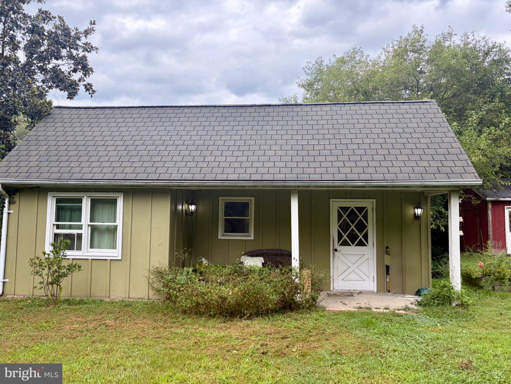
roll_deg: -0.5
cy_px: 192
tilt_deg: +6.5
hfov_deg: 67.3
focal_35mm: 26
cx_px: 256
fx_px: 384
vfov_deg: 53.1
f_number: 1.6
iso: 64
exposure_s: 1/791
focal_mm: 5.96
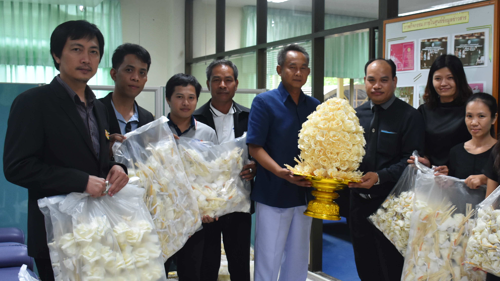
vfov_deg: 27.7
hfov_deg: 46.8
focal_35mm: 43
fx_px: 570
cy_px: 170
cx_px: 319
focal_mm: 18
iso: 800
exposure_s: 1/60
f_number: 4
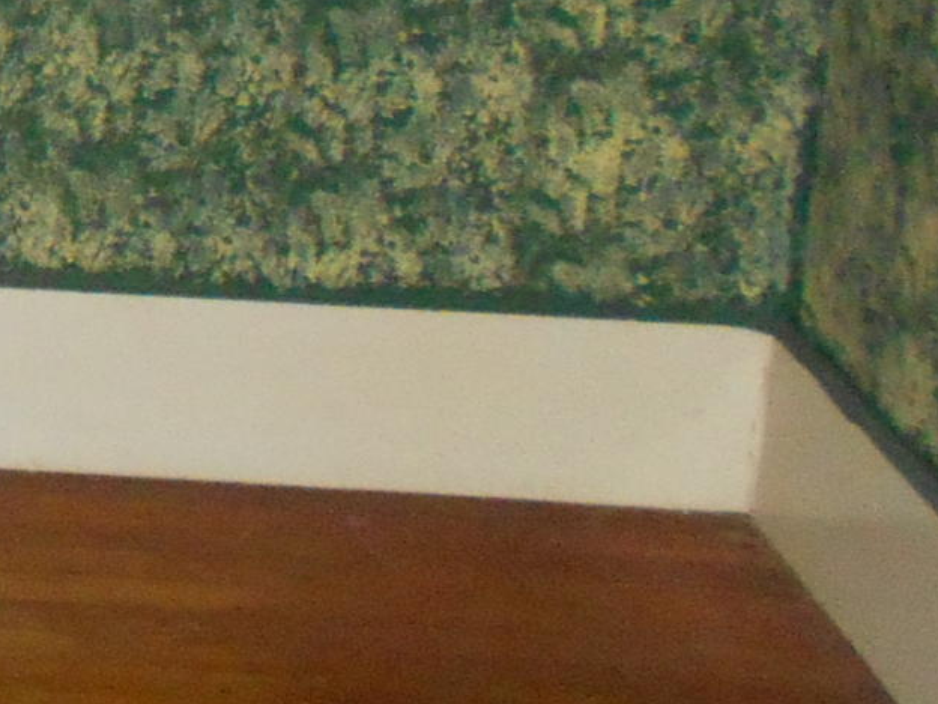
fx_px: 3387
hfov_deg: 13.0
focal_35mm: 125
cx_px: -1127
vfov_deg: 11.4
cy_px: -344
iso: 450
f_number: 3.2
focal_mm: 4.6
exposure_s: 1/25
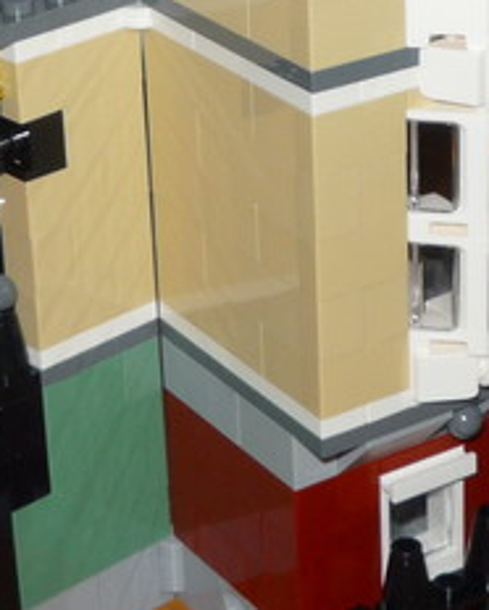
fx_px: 2186
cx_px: 326
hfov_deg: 12.7
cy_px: 159
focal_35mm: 121
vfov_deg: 15.8
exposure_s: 1/30
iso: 100
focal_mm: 5.2
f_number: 4
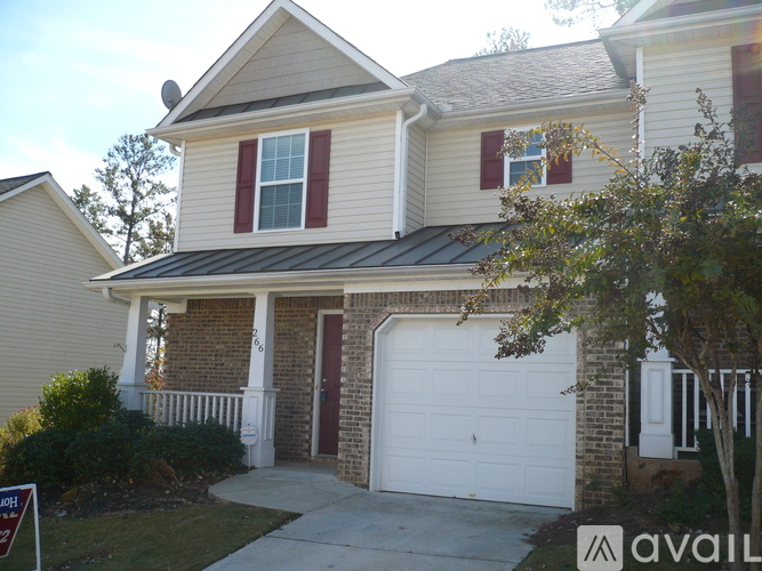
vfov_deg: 40.7
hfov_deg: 52.6
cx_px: 381
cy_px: 286
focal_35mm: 35
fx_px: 770
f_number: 2.8
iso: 100
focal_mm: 5.8
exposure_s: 1/640
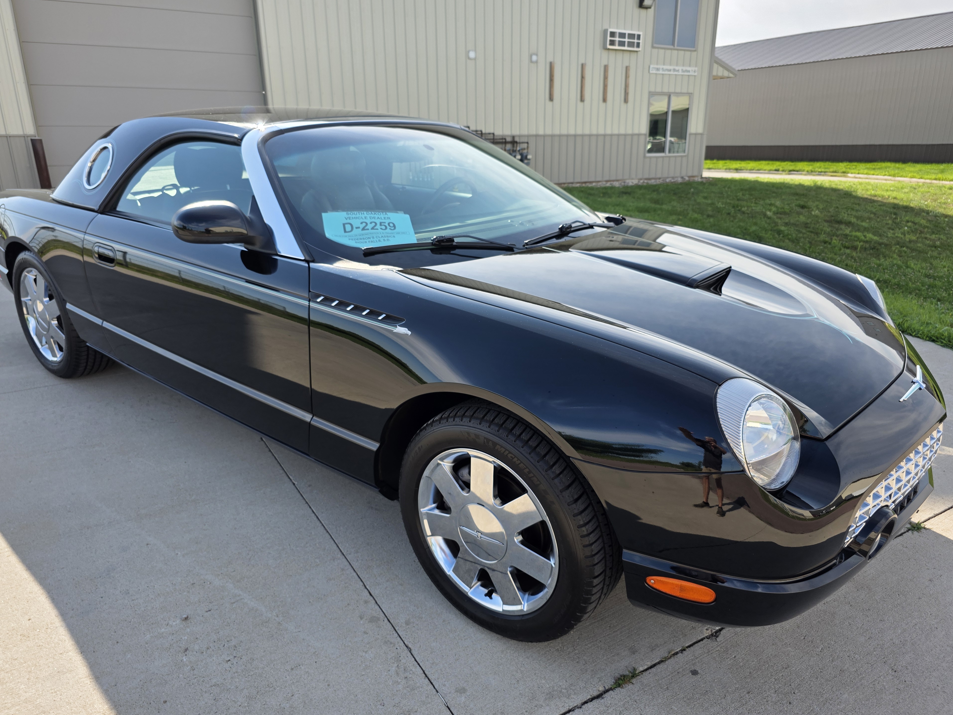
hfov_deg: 71.6
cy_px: 370
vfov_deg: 56.8
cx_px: 466
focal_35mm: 24
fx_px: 661
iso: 80
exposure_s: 1/2240
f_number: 1.7
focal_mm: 6.3
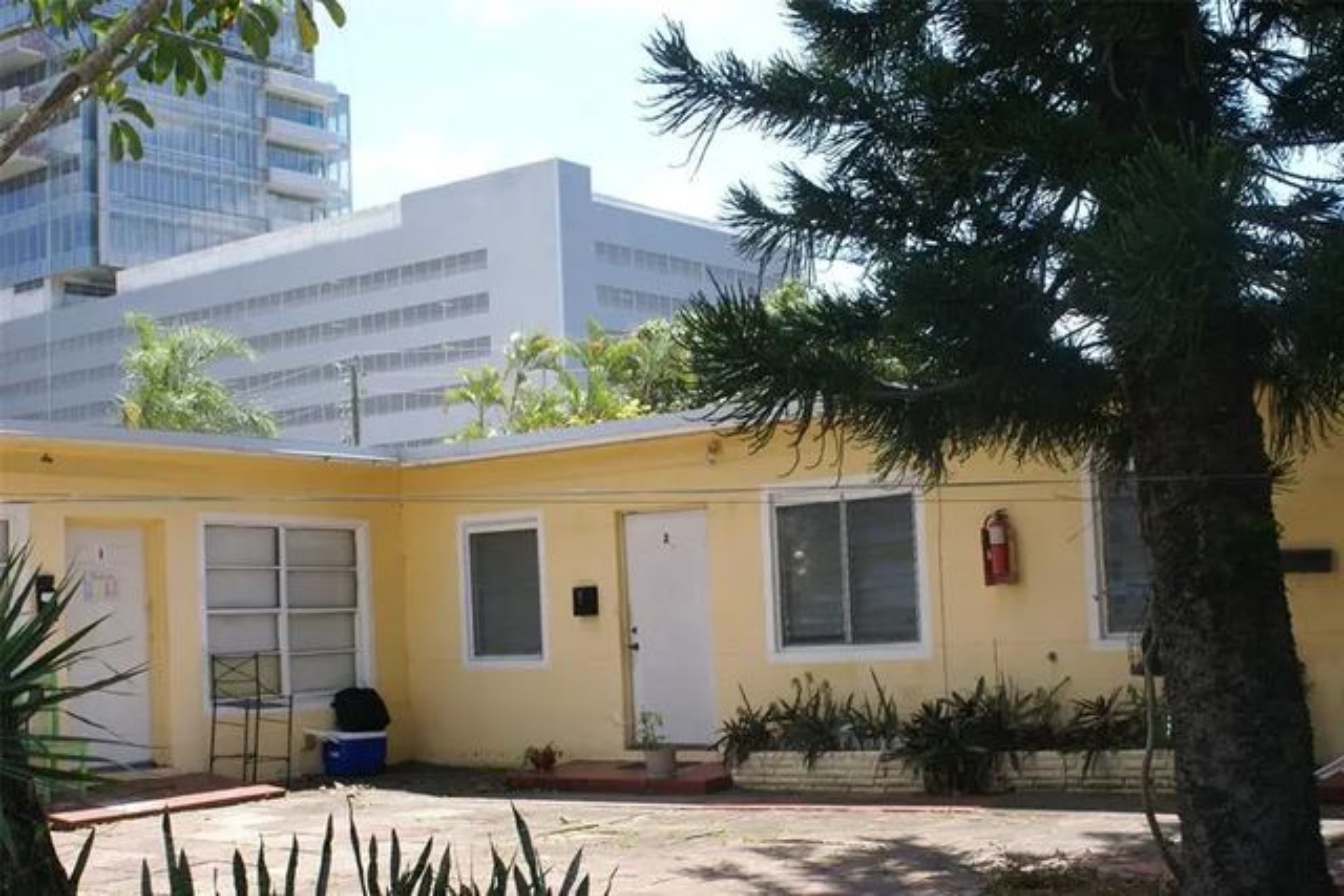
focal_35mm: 42
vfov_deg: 31.9
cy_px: 448
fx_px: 1568
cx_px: 672
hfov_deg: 46.4
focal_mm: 28
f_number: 9
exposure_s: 1/100
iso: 100
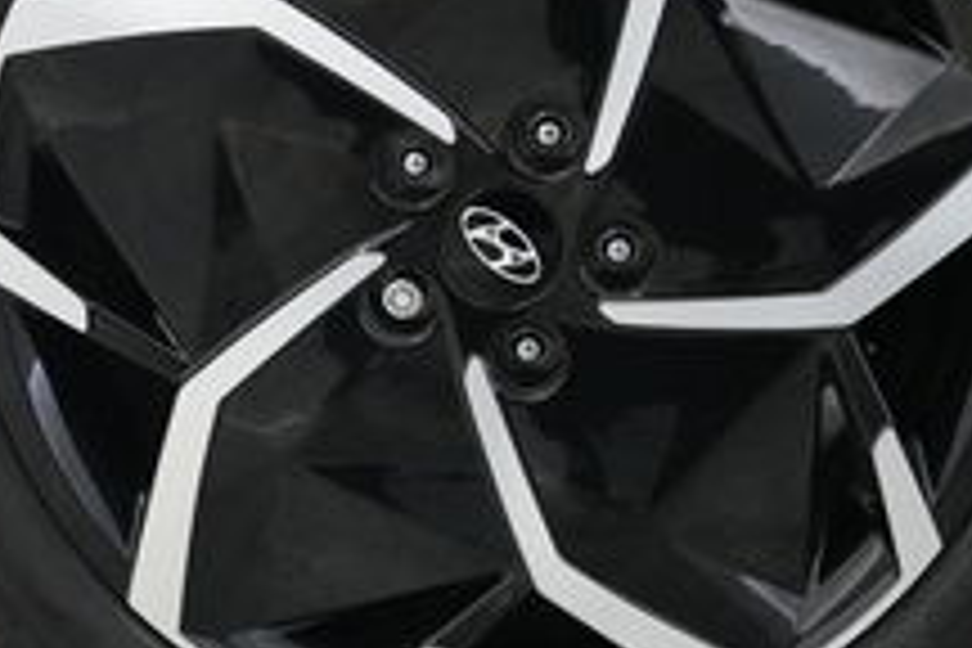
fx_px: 1917
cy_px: 212
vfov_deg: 19.1
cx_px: 508
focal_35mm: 71
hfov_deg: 28.5
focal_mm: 24
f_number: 2.8
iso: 4000
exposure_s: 1/160
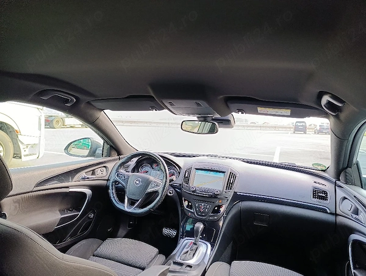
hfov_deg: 73.8
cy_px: 138
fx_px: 244
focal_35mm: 23
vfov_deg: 59.0
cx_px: 183
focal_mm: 6.11
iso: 397
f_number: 1.65
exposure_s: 1/101
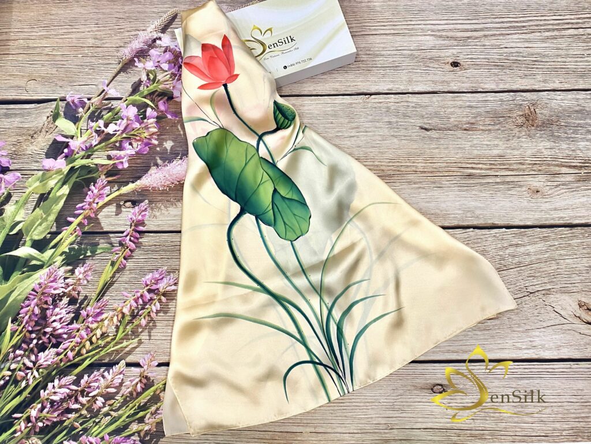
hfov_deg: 67.3
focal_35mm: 26
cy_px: 222
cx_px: 296
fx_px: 444
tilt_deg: -83.9
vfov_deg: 53.1
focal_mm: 4.25
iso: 100
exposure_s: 1/50
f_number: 1.8
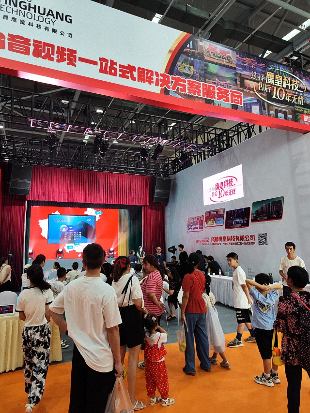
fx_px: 287
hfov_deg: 56.8
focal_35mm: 24
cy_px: 206
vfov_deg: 71.6
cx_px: 155
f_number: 1.9
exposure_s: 1/100
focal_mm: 6.92
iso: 128
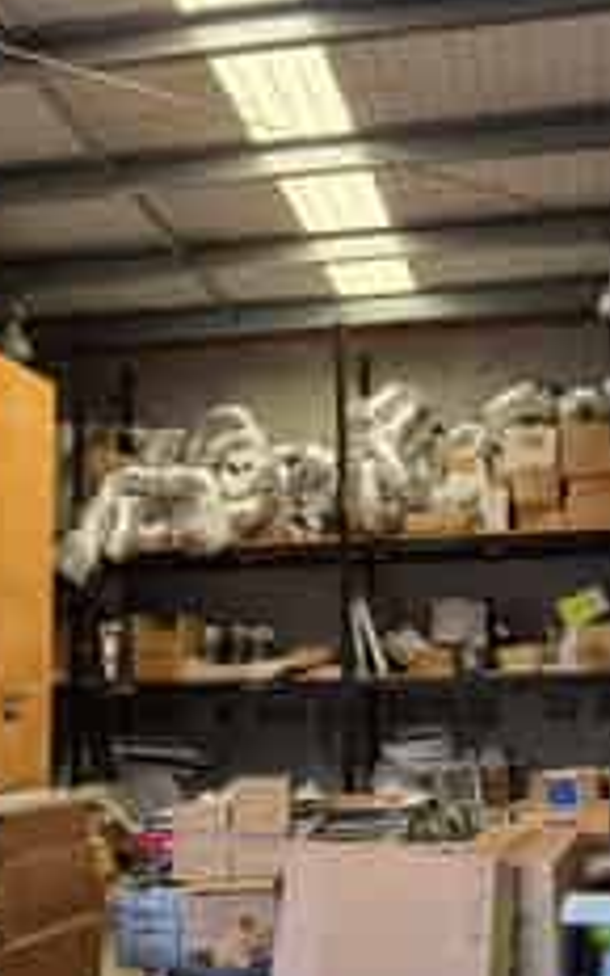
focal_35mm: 39
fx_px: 1037
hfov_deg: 32.6
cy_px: 524
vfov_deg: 50.3
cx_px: 379
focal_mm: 2.2
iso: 50
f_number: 2.2
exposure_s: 1/100
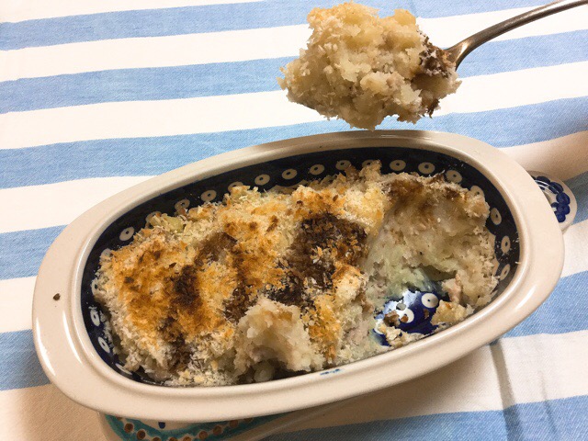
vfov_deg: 45.4
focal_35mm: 31
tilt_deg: -60.8
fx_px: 527
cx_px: 294
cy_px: 220
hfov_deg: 58.4
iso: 100
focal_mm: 3.3
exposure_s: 1/33
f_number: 2.4
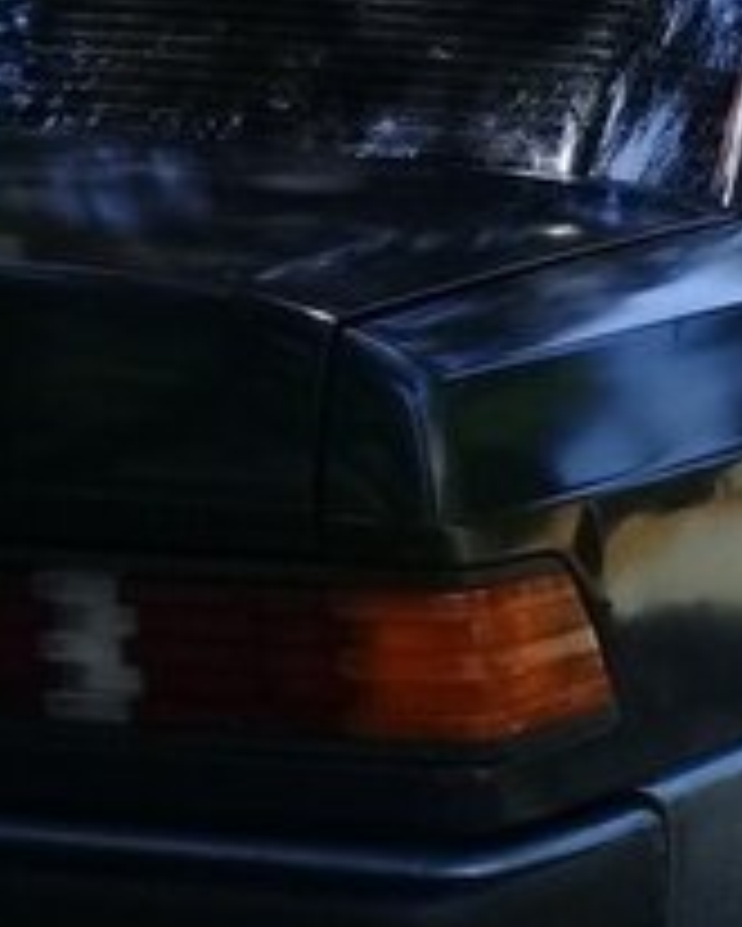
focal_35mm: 97
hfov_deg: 13.8
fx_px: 2661
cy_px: 605
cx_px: 1408
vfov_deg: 19.7
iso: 50
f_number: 2.2
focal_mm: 3.3
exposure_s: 1/262
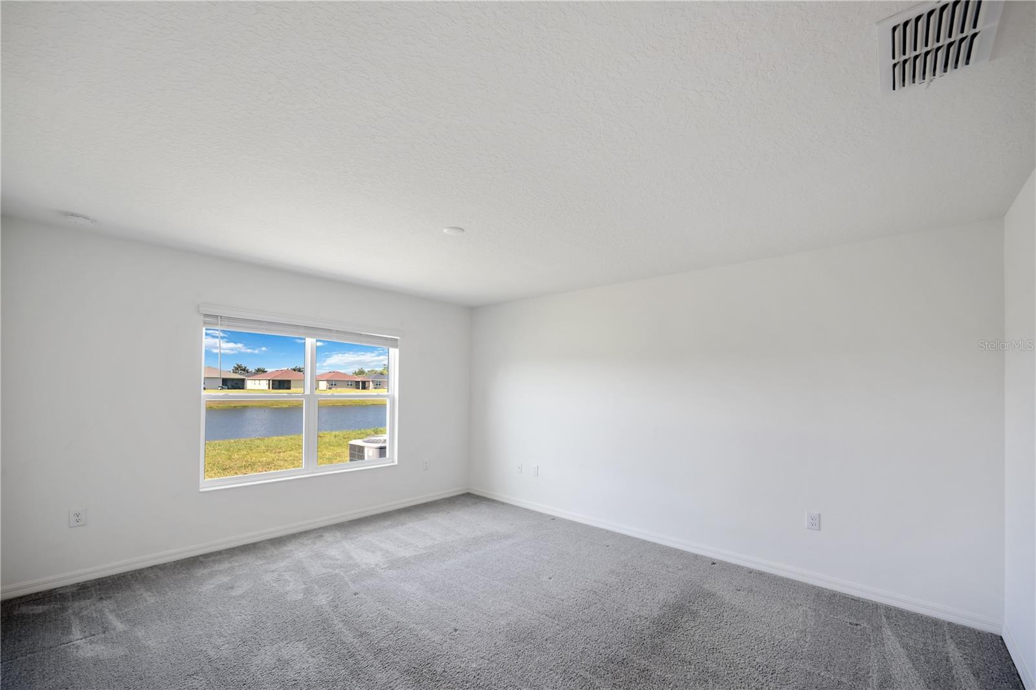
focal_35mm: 14
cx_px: 518
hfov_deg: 104.3
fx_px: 403
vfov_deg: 81.2
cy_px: 345
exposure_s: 1/50
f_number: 4
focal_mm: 14
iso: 320
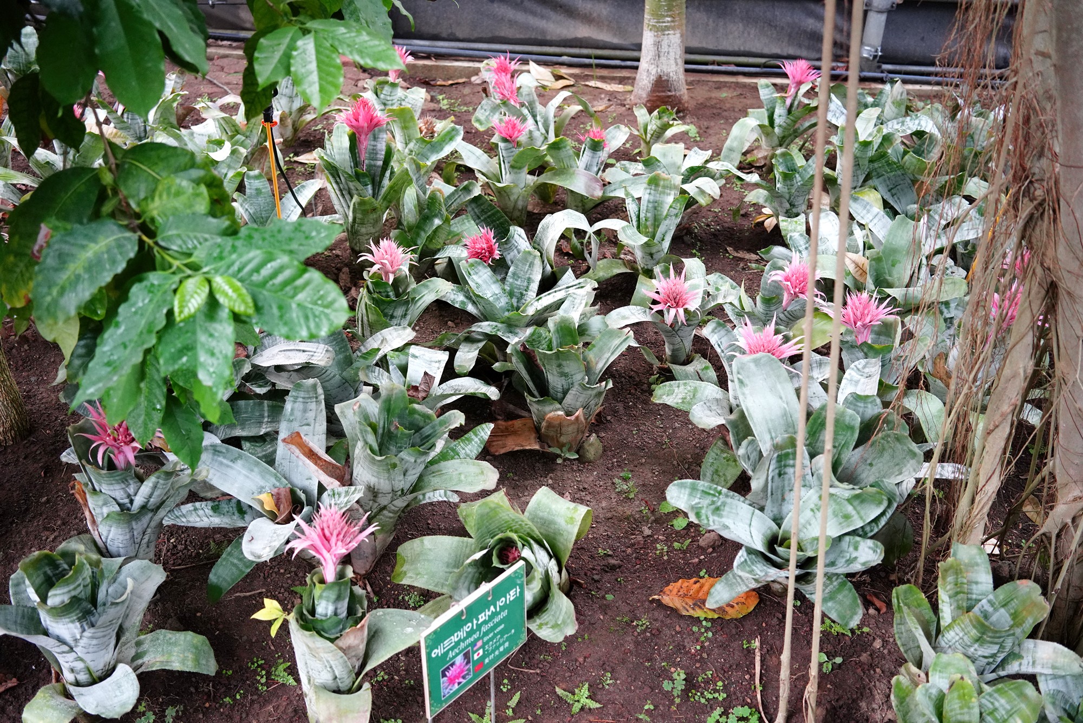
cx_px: 542
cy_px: 362
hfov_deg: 54.4
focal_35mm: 35
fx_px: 1053
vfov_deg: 37.9
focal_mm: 35
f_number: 4.5
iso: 4000
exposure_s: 1/100
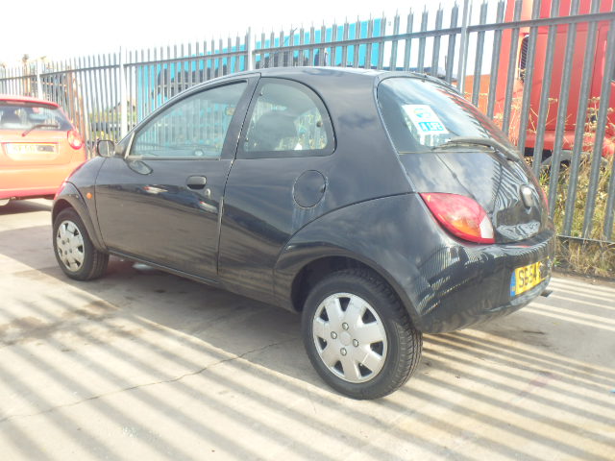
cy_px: 230
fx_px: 497
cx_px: 308
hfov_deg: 63.4
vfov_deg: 49.7
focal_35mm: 28
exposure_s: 1/125
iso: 125
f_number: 3.9
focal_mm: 5
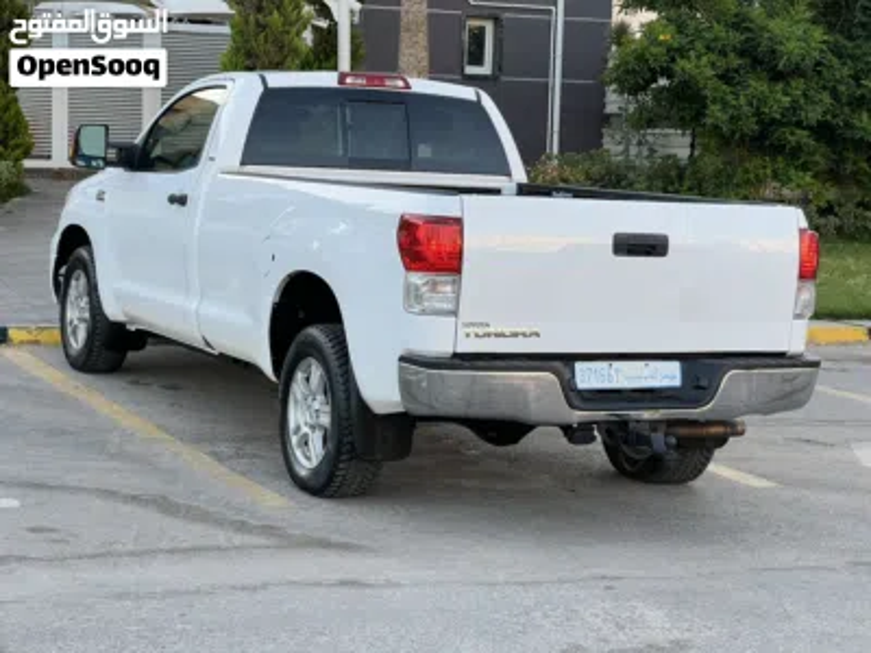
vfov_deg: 19.1
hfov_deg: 25.3
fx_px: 1937
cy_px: 326
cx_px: 436
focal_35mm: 77
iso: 50
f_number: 2.8
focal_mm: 9
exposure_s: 1/99
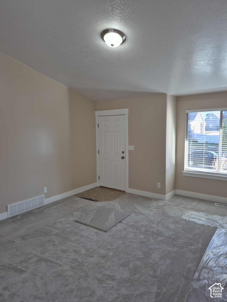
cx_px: 114
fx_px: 201
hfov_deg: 58.9
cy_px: 151
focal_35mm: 23
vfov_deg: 73.9
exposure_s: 1/120
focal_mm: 5.4
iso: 40
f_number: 1.8
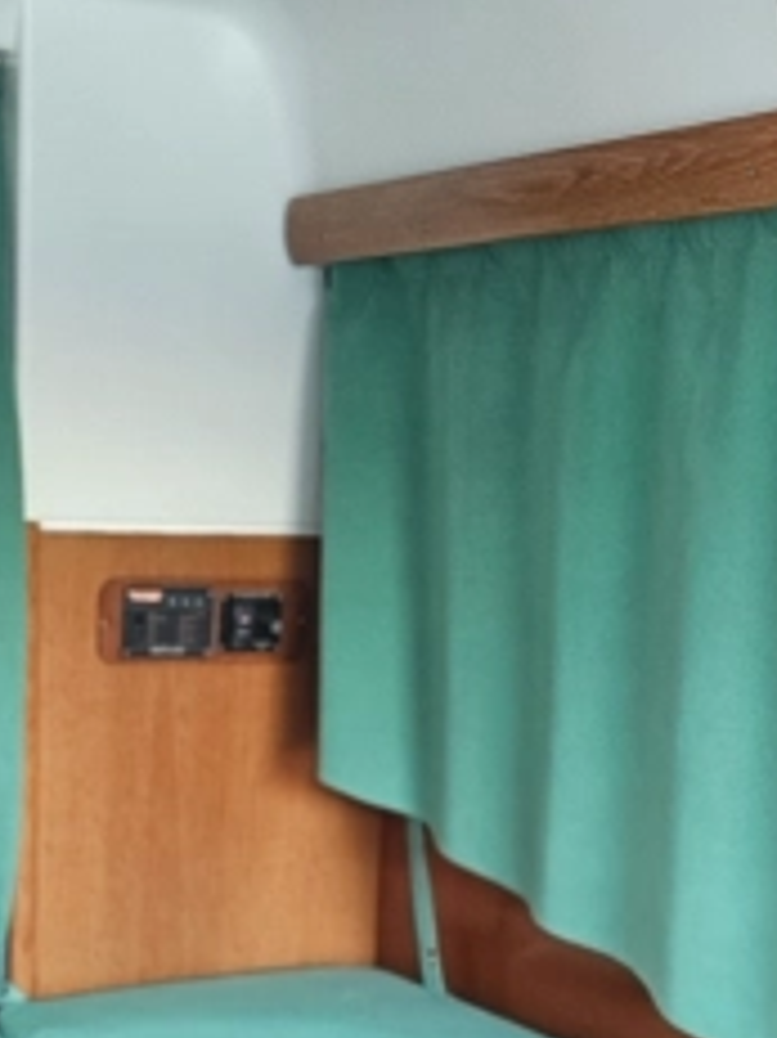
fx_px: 2187
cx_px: 570
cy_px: 1249
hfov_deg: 20.0
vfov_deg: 24.2
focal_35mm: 73
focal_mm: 6.3
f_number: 1.7
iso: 640
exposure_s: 1/30
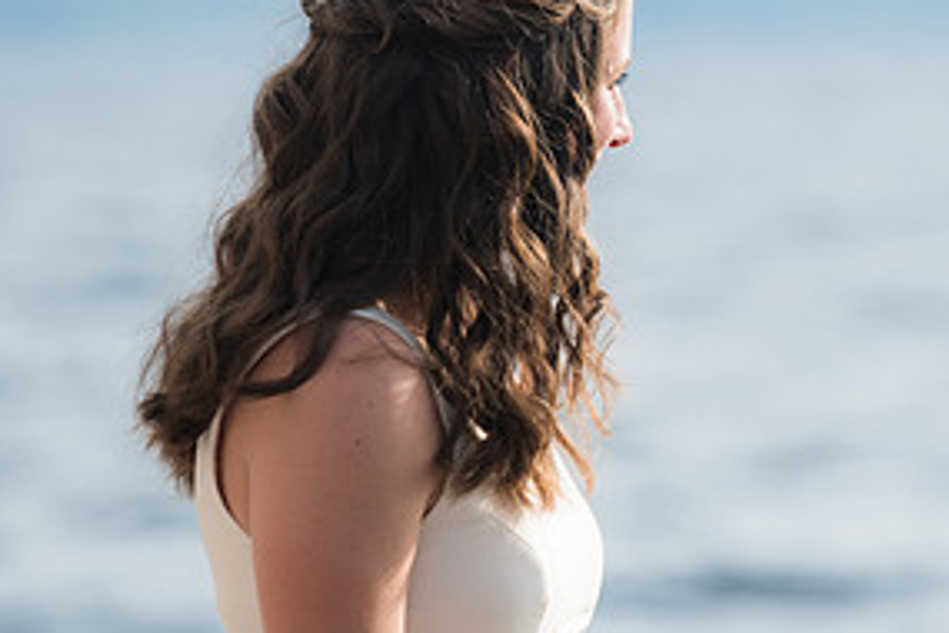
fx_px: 16105
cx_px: 916
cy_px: 245
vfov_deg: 2.3
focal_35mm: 611
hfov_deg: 3.4
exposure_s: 1/800
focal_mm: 200
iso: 200
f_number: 4
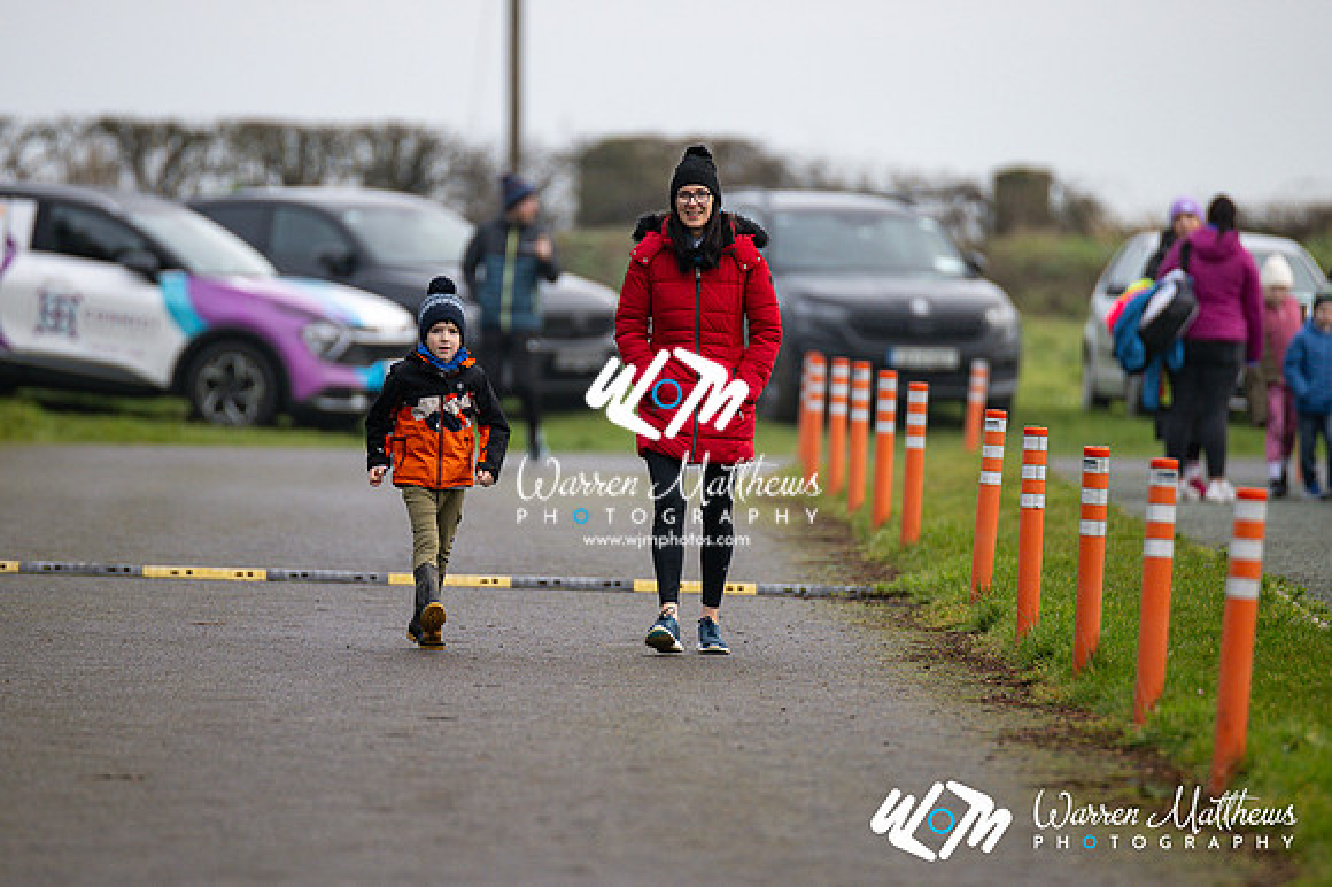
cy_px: 444
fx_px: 16640
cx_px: 666
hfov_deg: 4.6
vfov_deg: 3.1
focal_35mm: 450
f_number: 2.8
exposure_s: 1/1600
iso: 450
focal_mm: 300
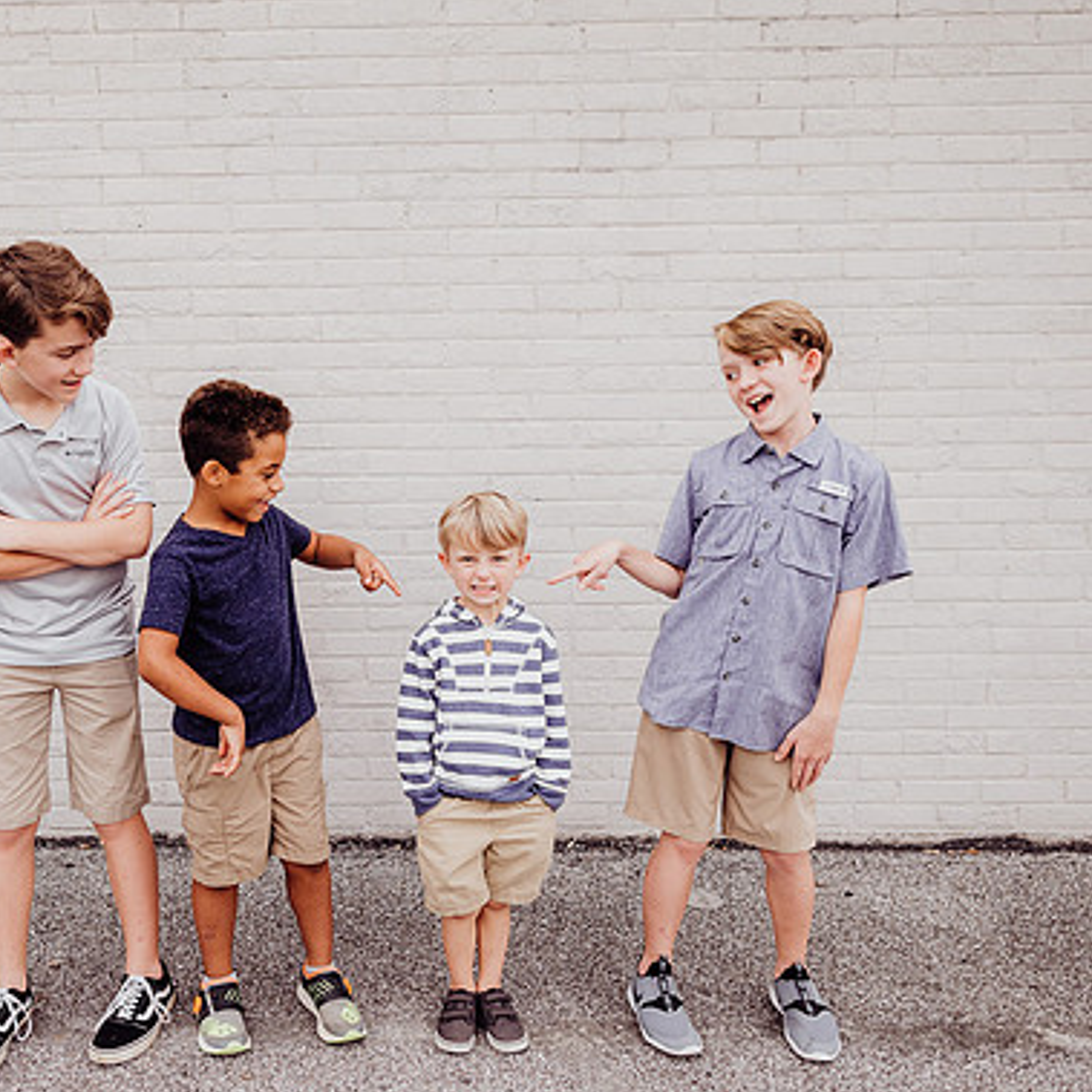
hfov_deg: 48.6
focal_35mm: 33
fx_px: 1178
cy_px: 550
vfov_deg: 49.7
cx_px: 330
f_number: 2.5
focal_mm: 24
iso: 200
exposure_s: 1/200
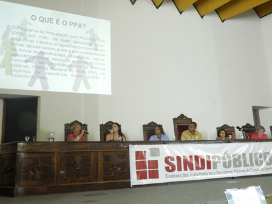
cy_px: 102
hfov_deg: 52.6
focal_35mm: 35
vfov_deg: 40.7
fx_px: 275
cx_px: 136
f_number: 3.3
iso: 400
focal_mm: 6.2
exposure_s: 1/6
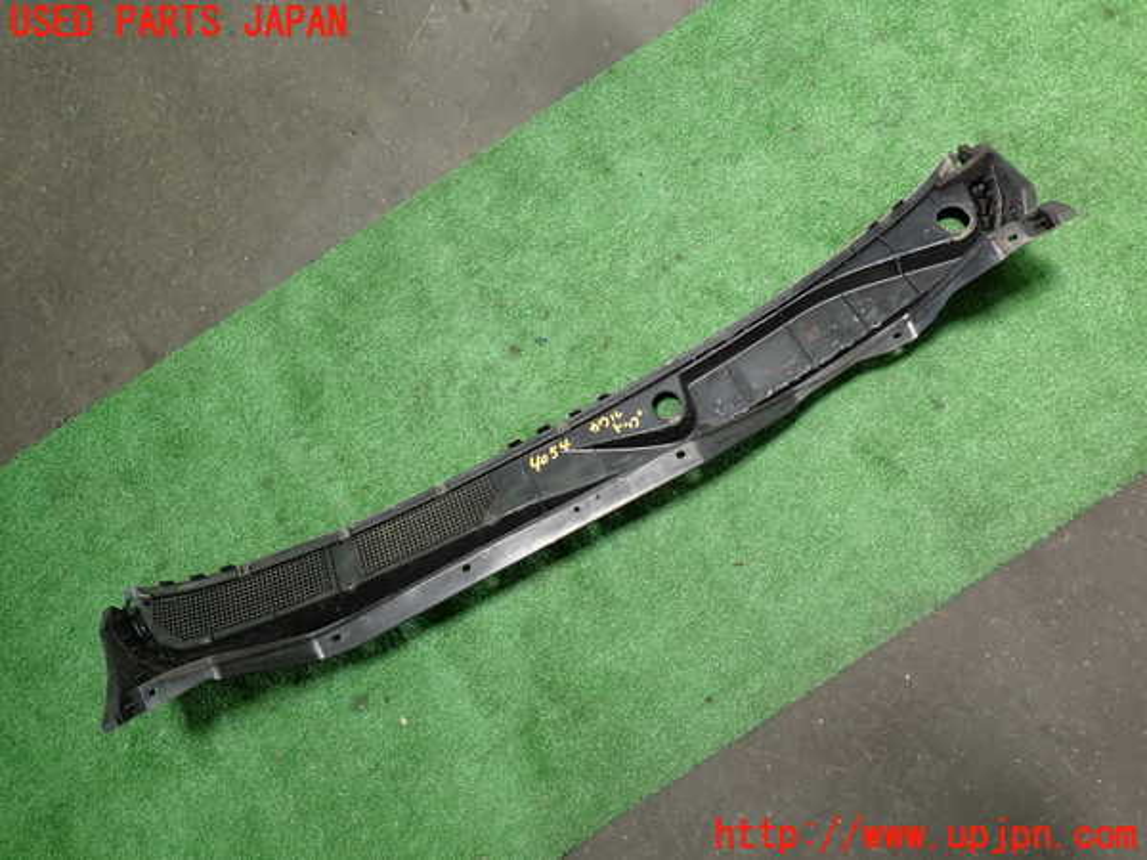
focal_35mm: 25
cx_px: 574
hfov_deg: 69.4
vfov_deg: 54.9
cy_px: 430
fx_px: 828
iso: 160
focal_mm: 4.5
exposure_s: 1/60
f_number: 2
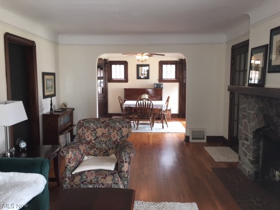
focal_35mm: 29
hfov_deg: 61.7
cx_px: 140
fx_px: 235
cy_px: 105
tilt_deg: -4.9
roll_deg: -0.8
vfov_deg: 48.2
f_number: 2.2
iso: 64
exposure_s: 1/30
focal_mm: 4.15
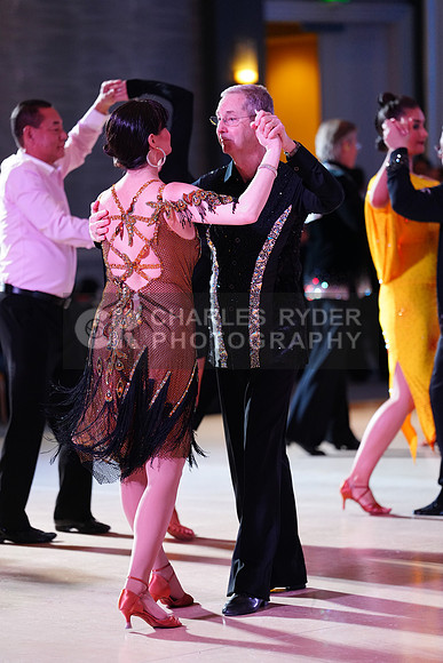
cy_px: 332
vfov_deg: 12.8
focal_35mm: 160
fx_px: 2951
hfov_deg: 8.6
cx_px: 222
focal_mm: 160
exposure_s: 1/400
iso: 2500
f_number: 2.8
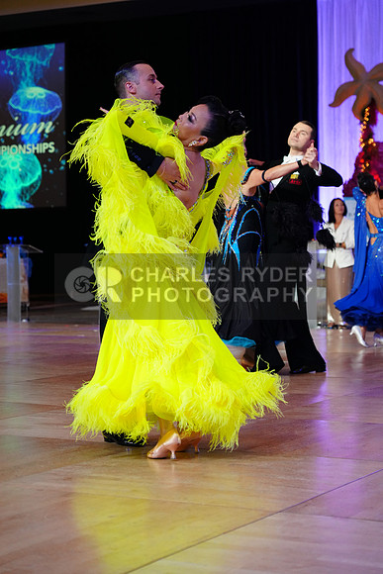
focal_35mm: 77
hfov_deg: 17.7
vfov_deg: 26.3
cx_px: 192
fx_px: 1228
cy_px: 287
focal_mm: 77
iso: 2500
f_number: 4
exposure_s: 1/400
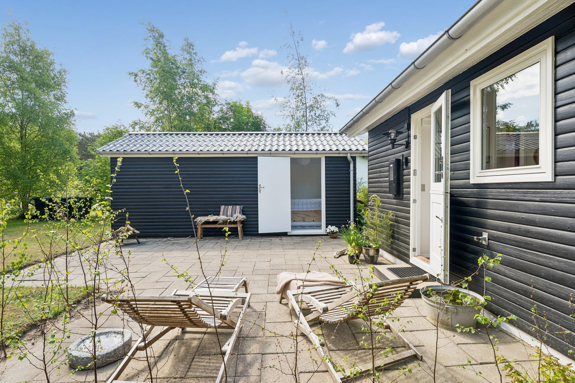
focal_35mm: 18
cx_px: 288
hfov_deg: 89.7
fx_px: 289
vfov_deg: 67.1
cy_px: 192
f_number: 7.1
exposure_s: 1/640
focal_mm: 18.1
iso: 800
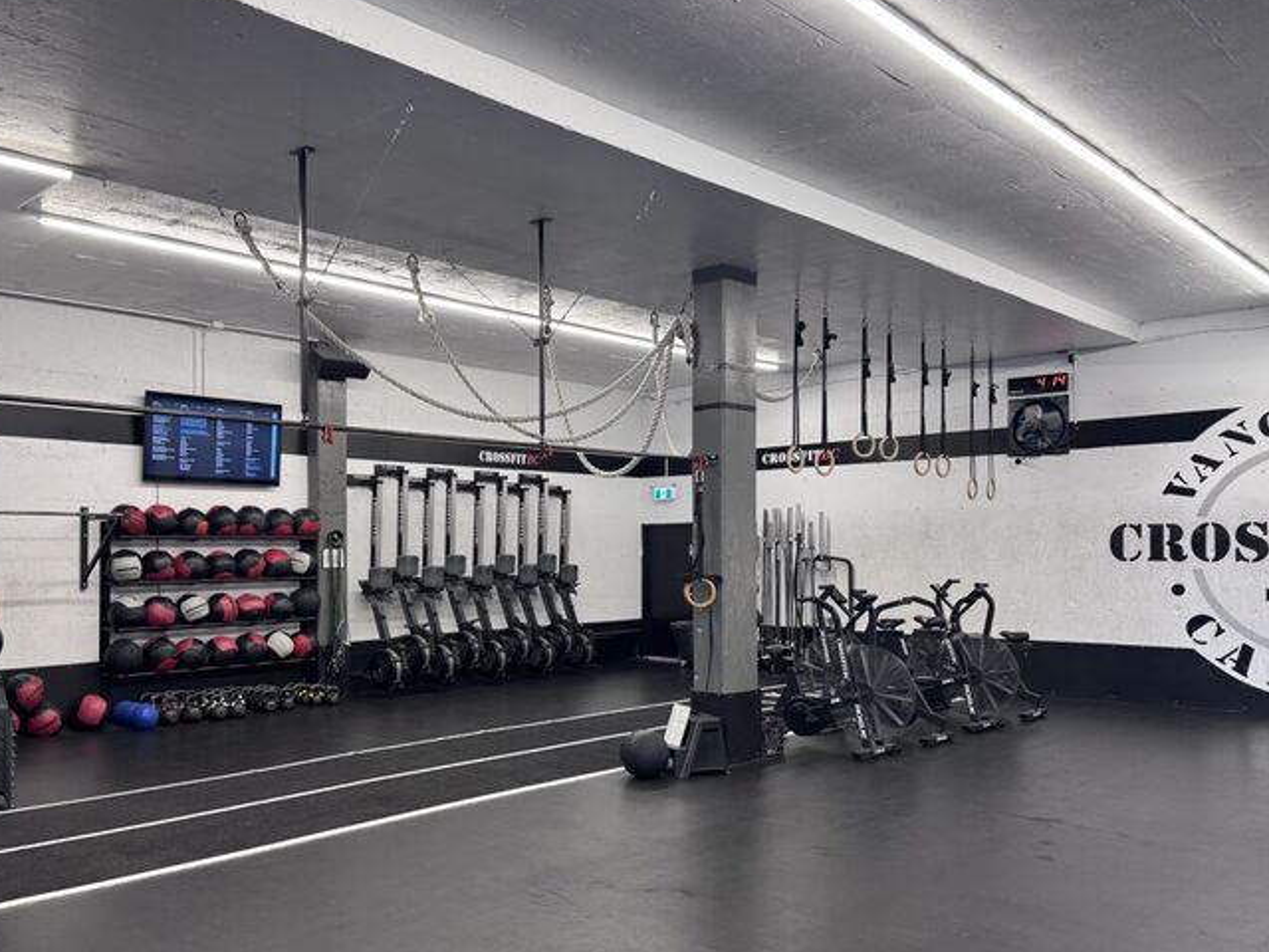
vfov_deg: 46.7
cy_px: 534
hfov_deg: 59.5
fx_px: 1100
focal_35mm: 30
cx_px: 510
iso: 200
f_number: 1.78
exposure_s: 1/102
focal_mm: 6.76
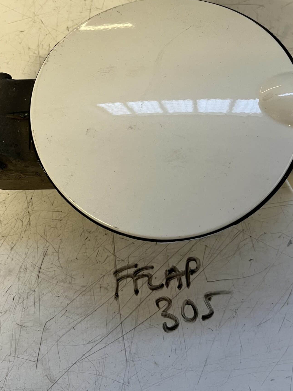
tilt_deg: -68.0
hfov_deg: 36.8
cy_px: 150
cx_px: 160
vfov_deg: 47.5
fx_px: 440
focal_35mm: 39
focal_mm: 5.1
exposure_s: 1/50
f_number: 1.6
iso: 64
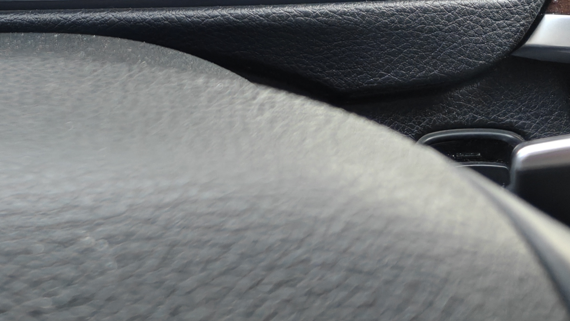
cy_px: -202
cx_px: -53
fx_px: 1224
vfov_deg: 13.8
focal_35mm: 81
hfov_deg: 24.5
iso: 400
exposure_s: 1/103
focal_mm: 6.06
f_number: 1.6
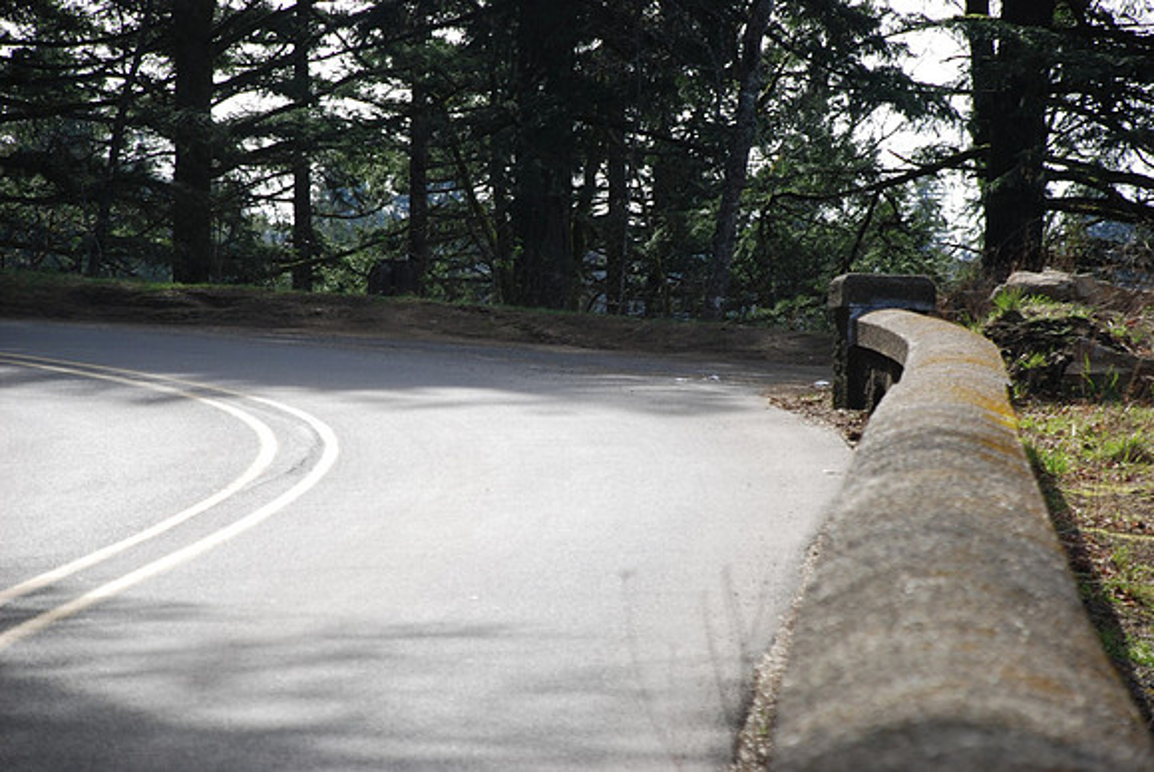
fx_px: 5054
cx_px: 577
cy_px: 386
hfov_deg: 13.0
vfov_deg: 8.7
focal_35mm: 158
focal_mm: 105
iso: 200
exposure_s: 1/250
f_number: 5.6
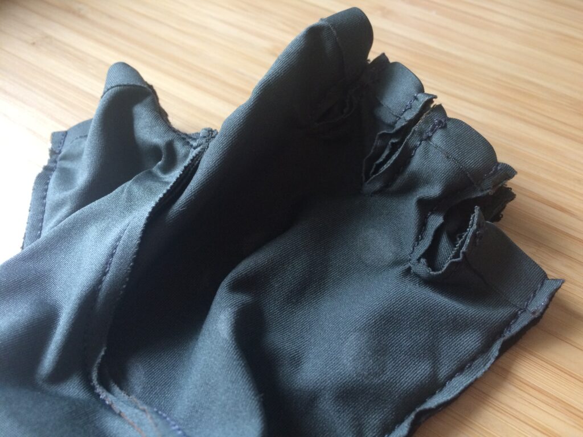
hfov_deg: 61.7
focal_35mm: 29
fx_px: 488
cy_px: 218
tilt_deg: -53.3
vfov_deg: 48.2
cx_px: 292
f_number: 2.2
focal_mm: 4.15
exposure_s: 1/33
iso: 250
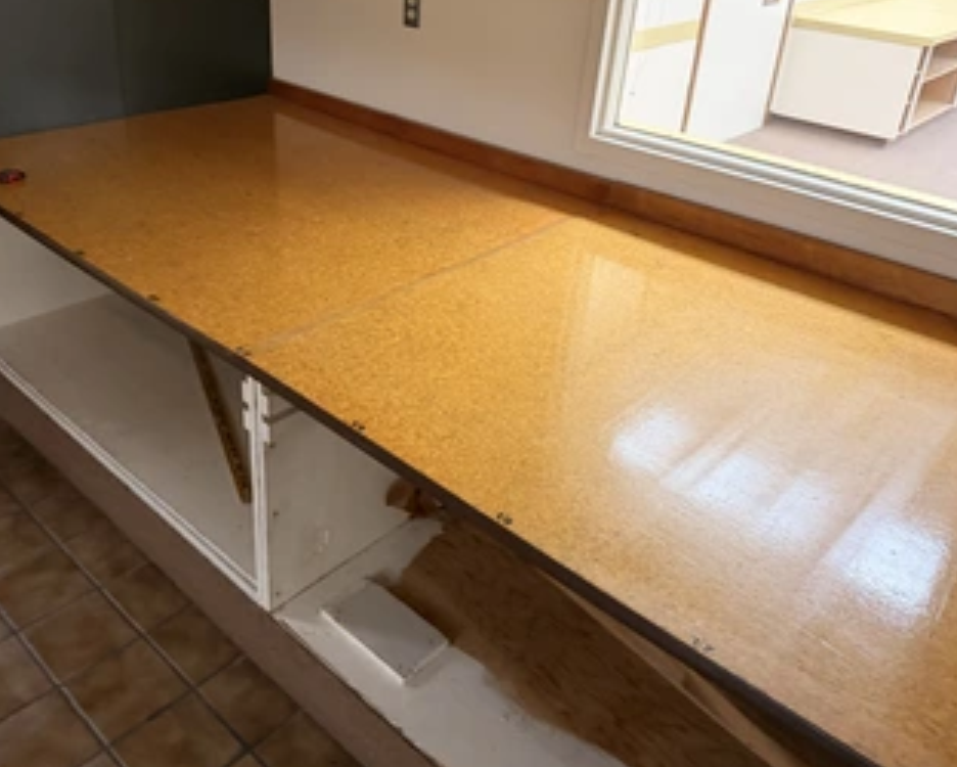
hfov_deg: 58.6
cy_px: 316
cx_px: 426
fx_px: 850
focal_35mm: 30
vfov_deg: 48.3
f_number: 1.78
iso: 400
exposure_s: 1/60
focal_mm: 6.76
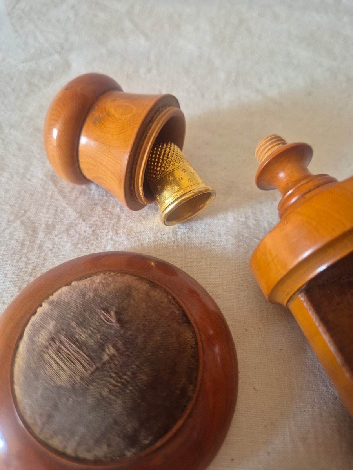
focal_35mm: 23
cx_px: 176
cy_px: 235
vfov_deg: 73.9
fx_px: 313
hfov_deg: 58.9
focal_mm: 5.4
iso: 320
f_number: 1.8
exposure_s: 1/100
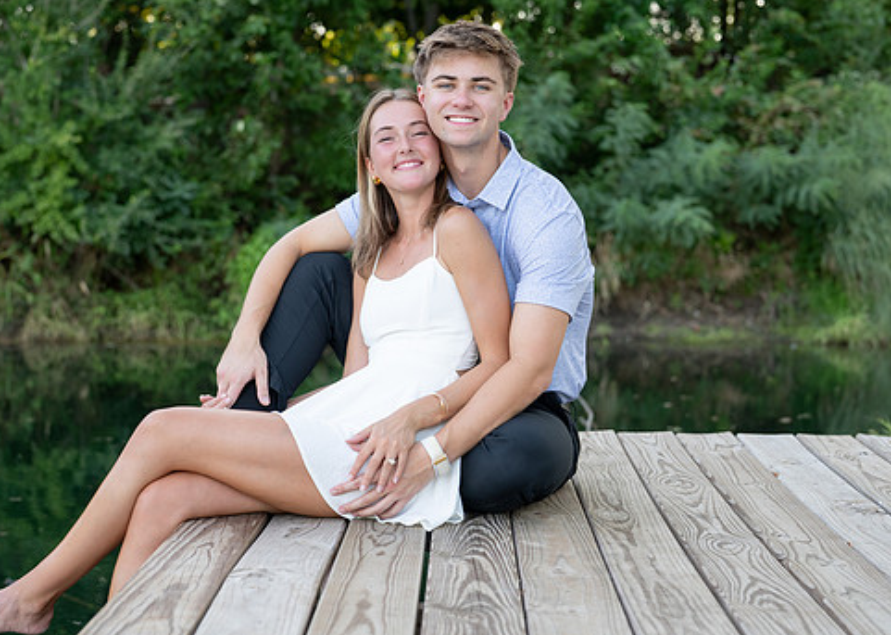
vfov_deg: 20.6
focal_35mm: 69
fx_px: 1745
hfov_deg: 28.6
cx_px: 417
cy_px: 314
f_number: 2.8
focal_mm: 50
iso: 250
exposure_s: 1/250
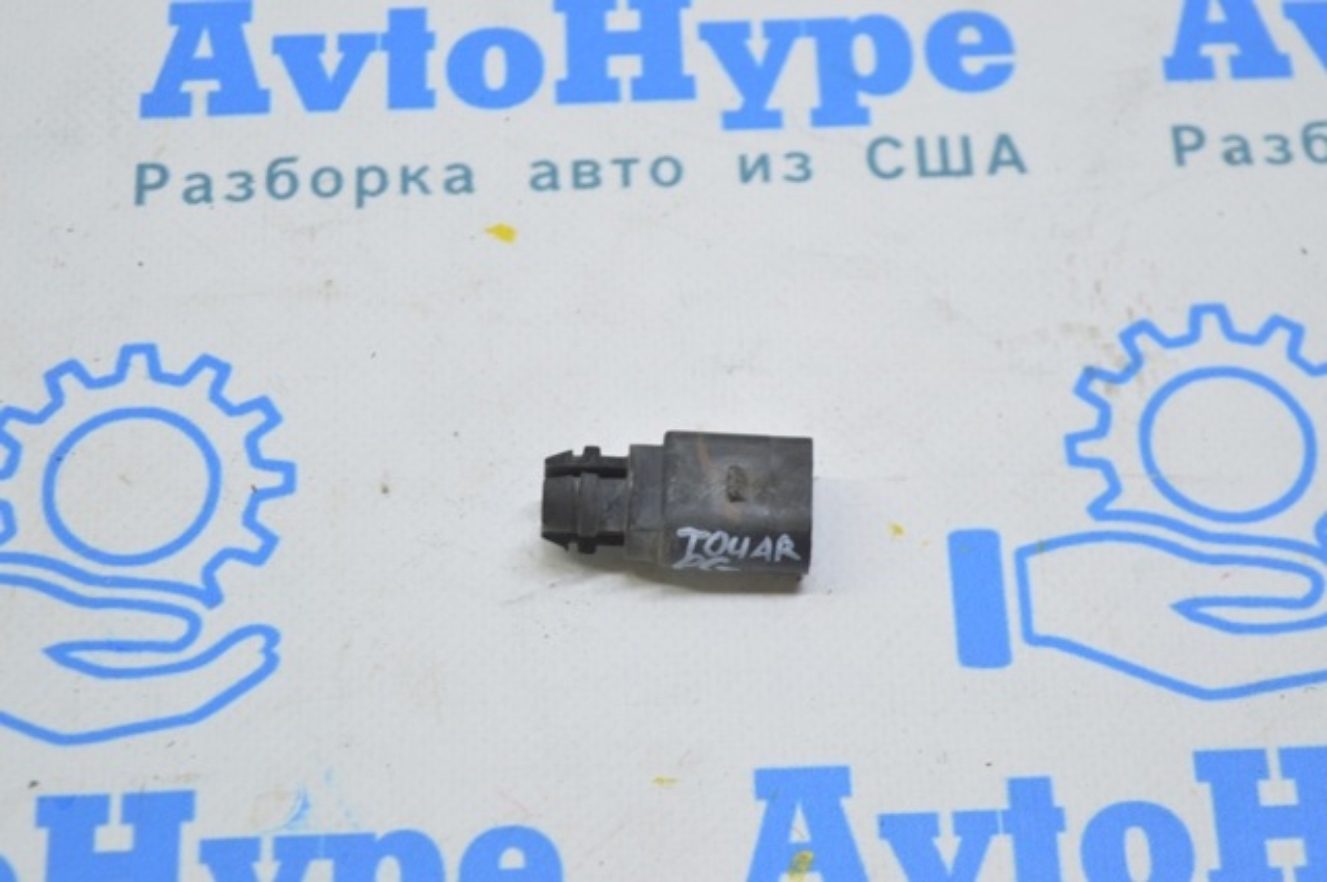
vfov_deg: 16.5
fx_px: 3037
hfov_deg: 24.6
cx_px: 664
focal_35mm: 82
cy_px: 441
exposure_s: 1/20
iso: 400
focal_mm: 55
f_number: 5.6
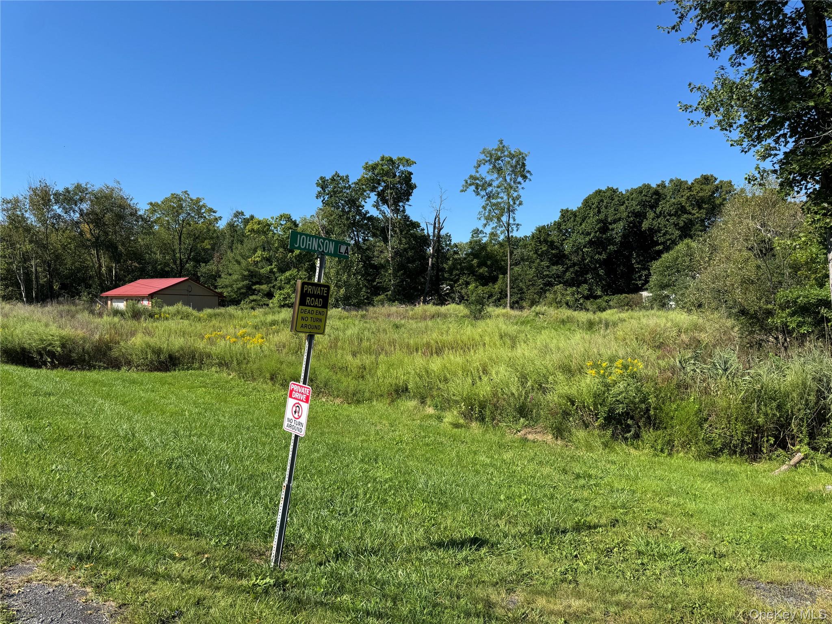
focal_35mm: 24
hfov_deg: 71.6
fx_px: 577
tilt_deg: -0.7
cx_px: 416
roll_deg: -0.5
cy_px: 312
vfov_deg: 56.8
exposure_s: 1/3413
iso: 80
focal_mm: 6.76
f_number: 1.78
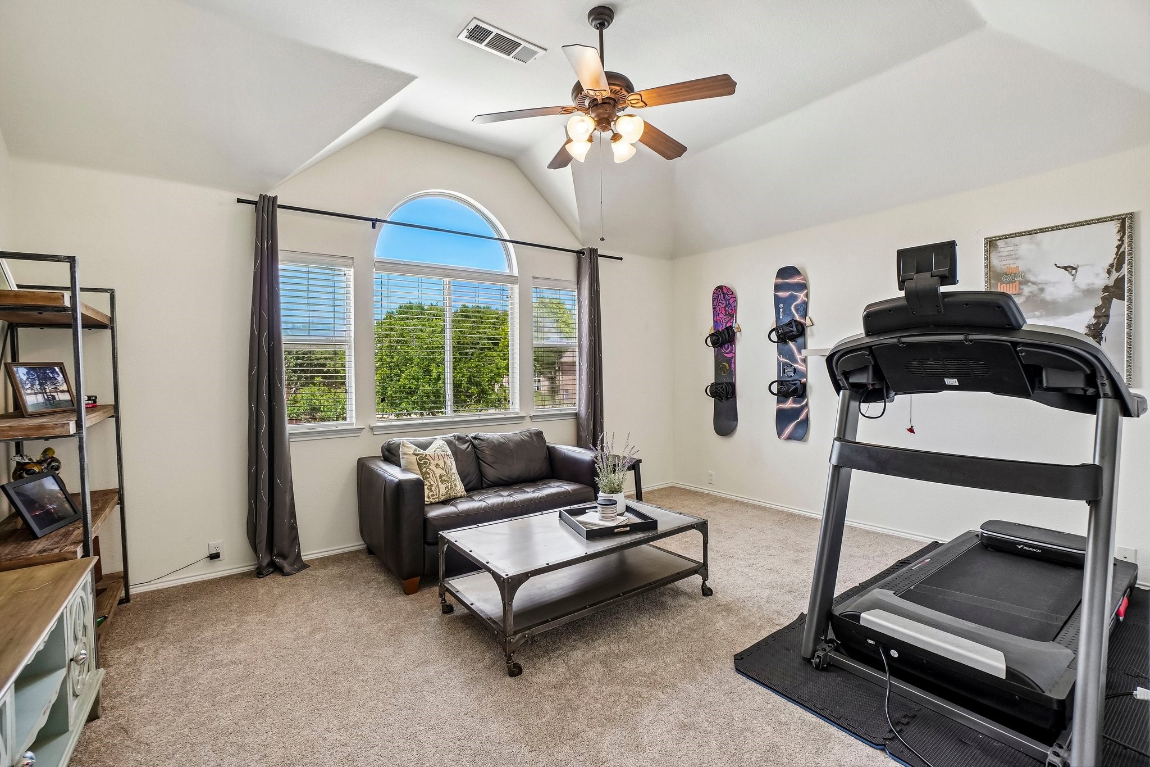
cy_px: 384
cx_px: 575
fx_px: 479
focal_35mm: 15
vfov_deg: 77.3
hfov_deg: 100.4
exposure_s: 1/30
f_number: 8
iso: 400
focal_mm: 10
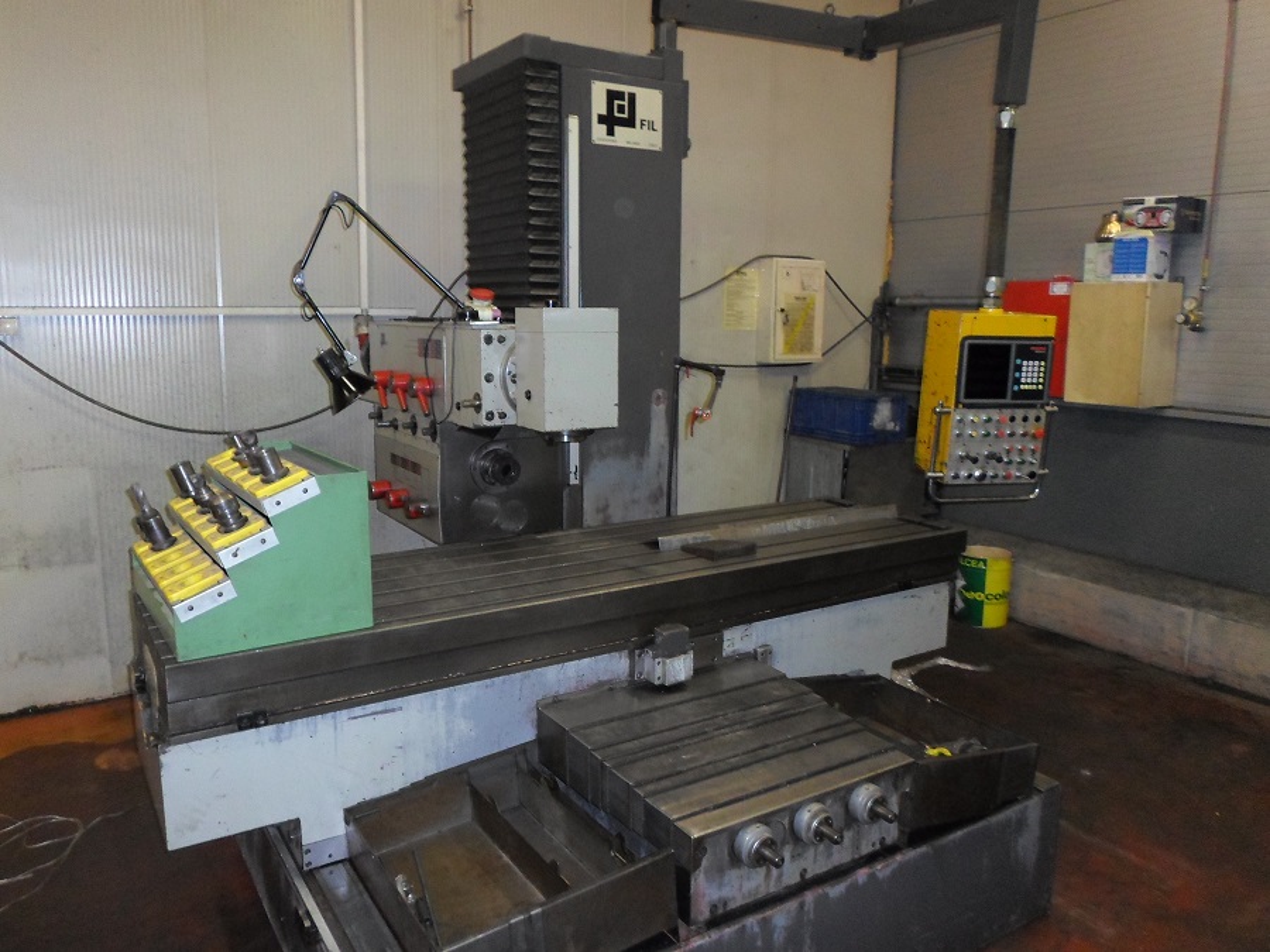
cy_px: 476
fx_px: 917
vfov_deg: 54.9
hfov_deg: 69.4
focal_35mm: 25
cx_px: 635
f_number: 2.5
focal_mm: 4.5
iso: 240
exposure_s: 1/30
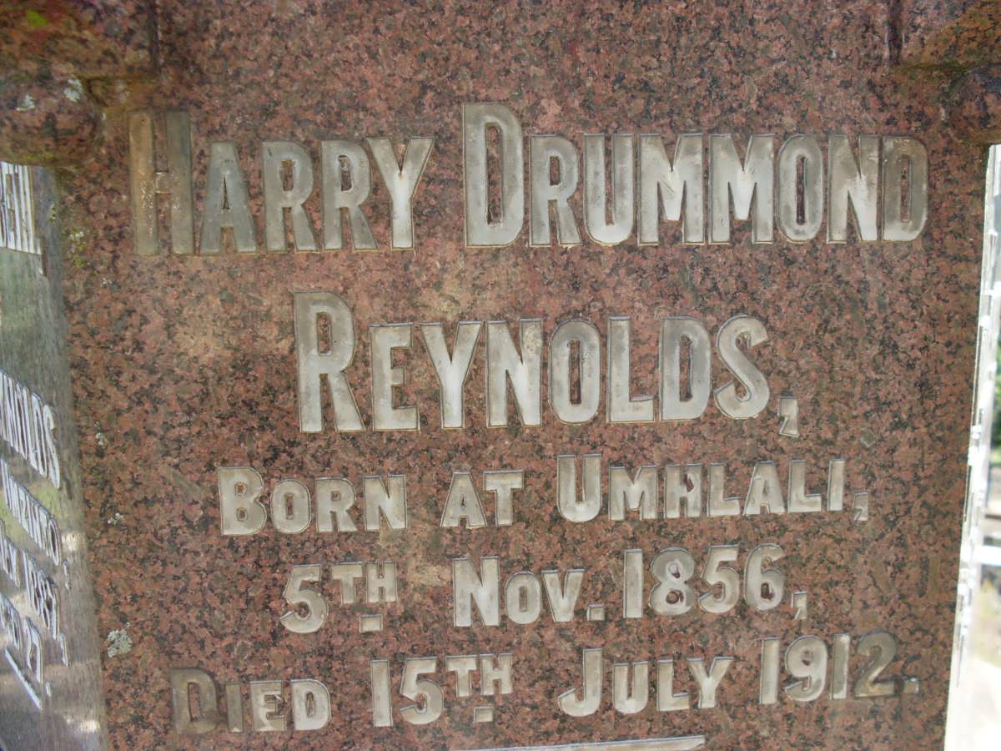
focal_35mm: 38
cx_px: 500
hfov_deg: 49.0
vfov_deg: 37.7
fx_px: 1099
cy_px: 376
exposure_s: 1/350
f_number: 2.8
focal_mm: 6.3
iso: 80
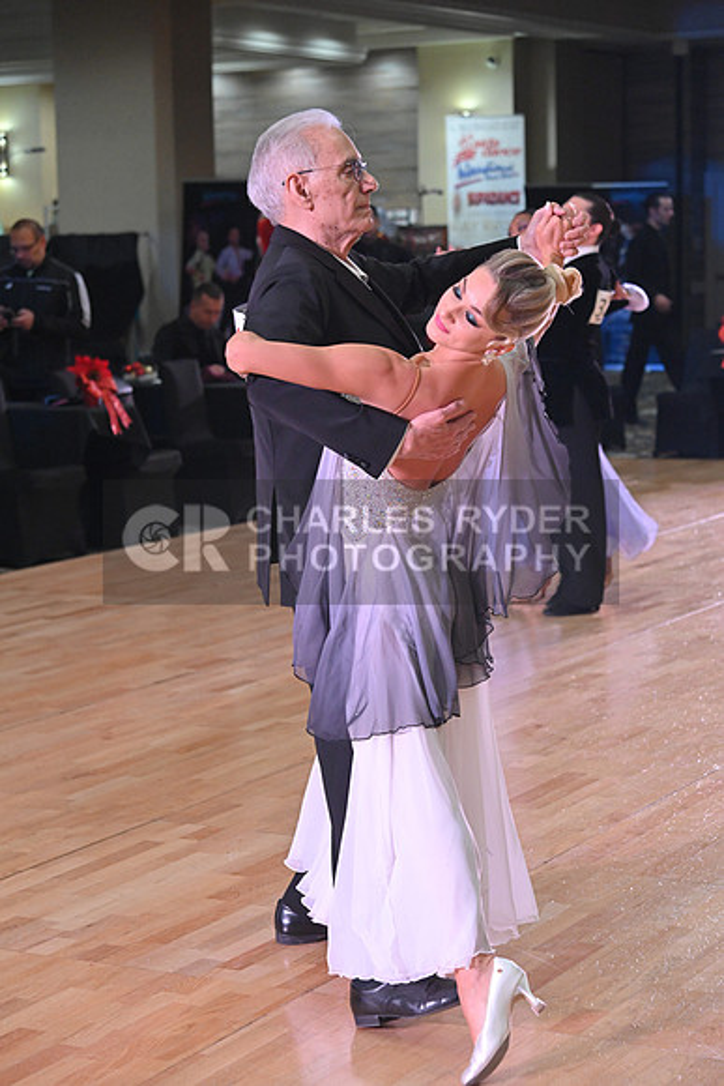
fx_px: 2472
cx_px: 362
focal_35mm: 82
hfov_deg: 16.7
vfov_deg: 24.8
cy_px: 543
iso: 3200
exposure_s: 1/320
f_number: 5
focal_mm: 82
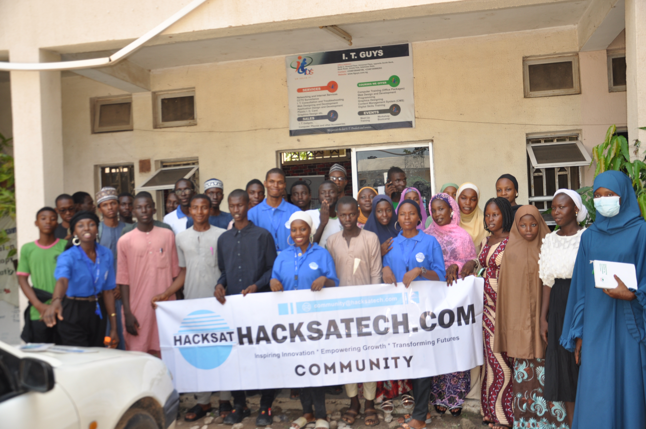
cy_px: 214
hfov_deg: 57.3
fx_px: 591
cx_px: 323
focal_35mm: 33
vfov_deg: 39.9
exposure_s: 1/200
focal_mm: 22
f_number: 4
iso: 200
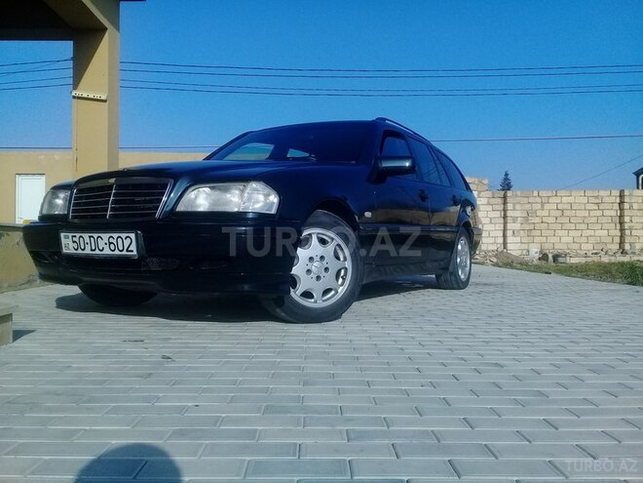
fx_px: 576
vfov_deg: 45.4
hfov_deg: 58.4
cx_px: 322
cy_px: 242
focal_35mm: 31
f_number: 2.2
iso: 64
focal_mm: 3.3
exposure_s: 1/2179
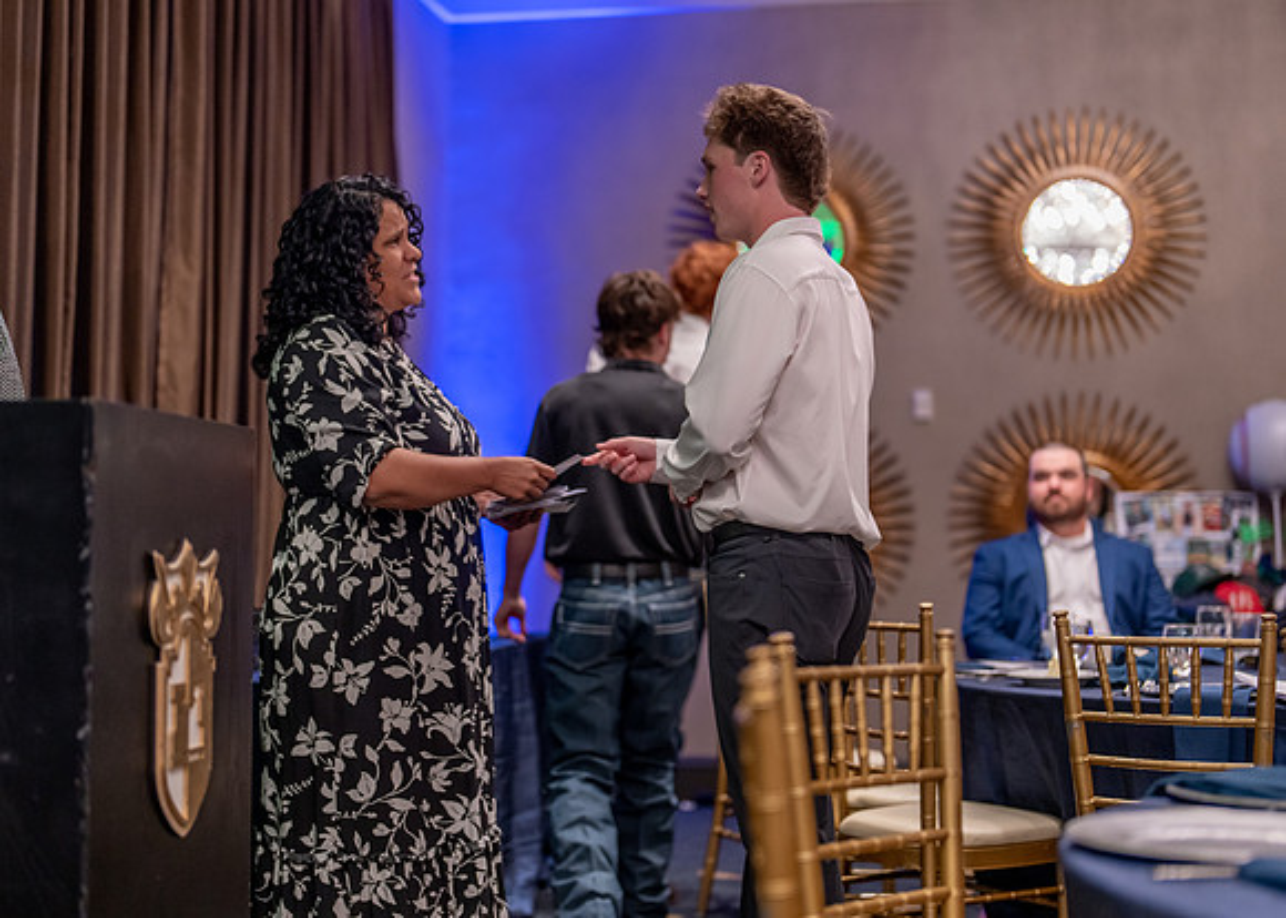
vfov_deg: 22.8
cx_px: 592
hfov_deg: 31.6
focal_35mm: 62
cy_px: 441
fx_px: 2272
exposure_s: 1/320
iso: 800
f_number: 1.2
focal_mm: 50
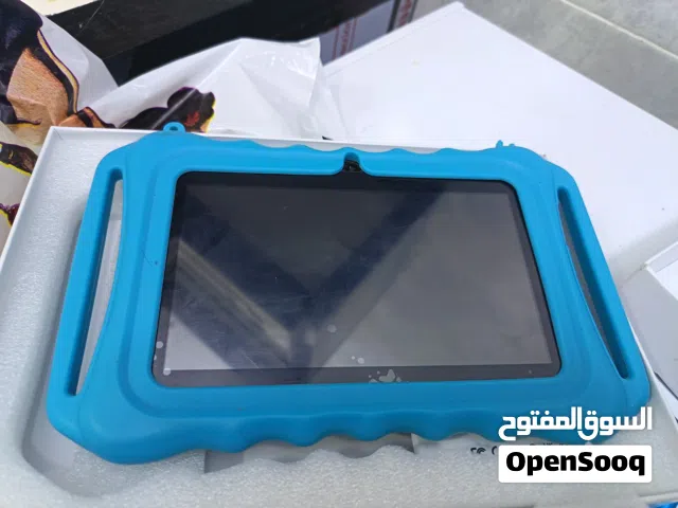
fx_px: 470
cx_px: 339
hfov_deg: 71.6
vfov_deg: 56.8
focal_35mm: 24
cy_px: 254
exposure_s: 1/60
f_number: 1.75
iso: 867
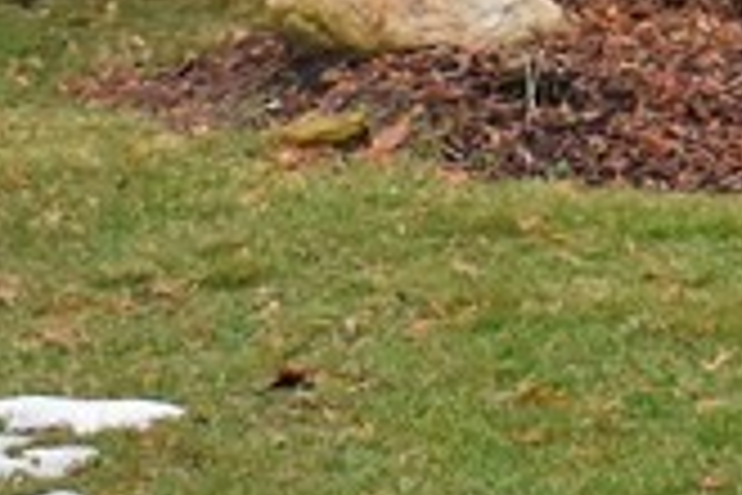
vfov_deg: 5.2
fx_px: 5297
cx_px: 1430
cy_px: -702
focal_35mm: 257
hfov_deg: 7.7
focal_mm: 26
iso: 720
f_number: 4
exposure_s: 1/250
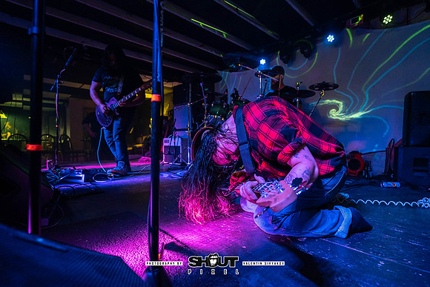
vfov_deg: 72.2
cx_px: 233
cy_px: 152
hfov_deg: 94.9
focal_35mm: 16
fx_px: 197
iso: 1600
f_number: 2.8
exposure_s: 1/250
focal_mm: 14
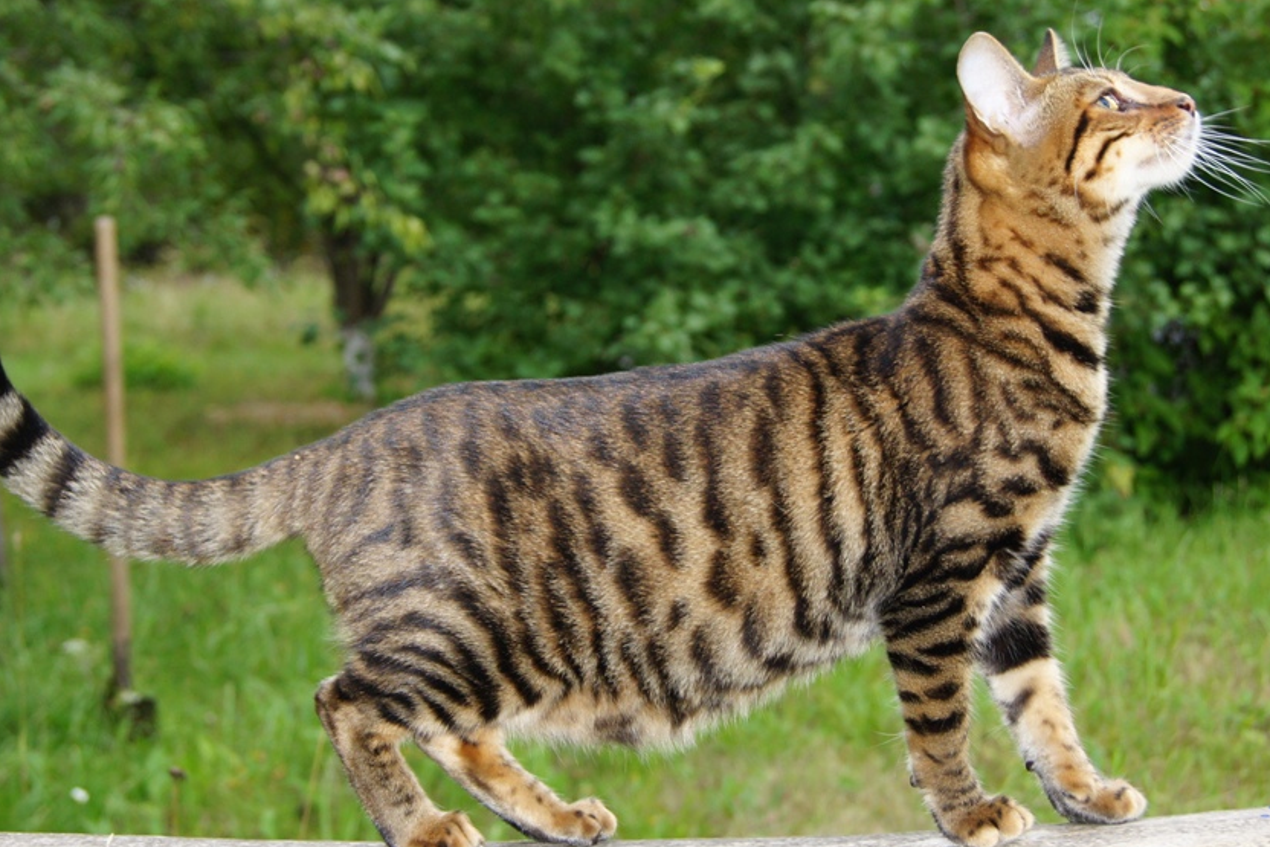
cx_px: 601
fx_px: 2565
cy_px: 403
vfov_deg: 18.8
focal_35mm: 73
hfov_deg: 27.8
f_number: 4.5
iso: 800
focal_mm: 35
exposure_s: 1/100
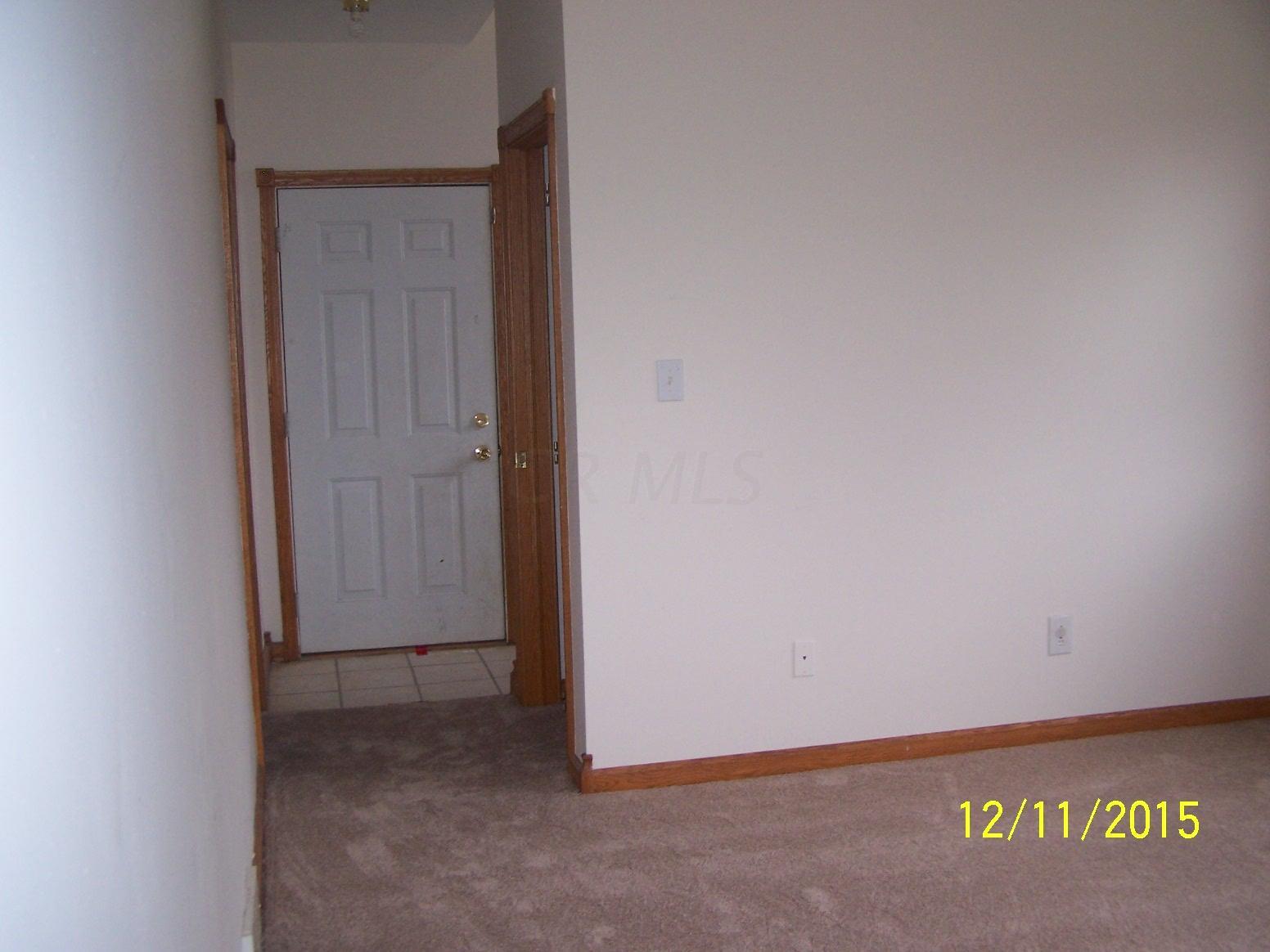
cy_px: 476
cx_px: 635
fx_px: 1394
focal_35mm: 38
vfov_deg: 37.7
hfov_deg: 49.0
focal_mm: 6.3
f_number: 2.8
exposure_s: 1/60
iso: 140
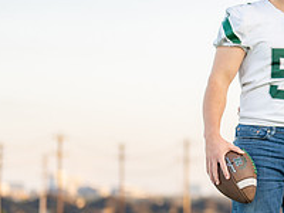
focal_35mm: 152
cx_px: 345
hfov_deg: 12.7
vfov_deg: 9.8
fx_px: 1247
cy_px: 132
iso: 100
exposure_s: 1/1000
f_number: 1.2
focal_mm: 50
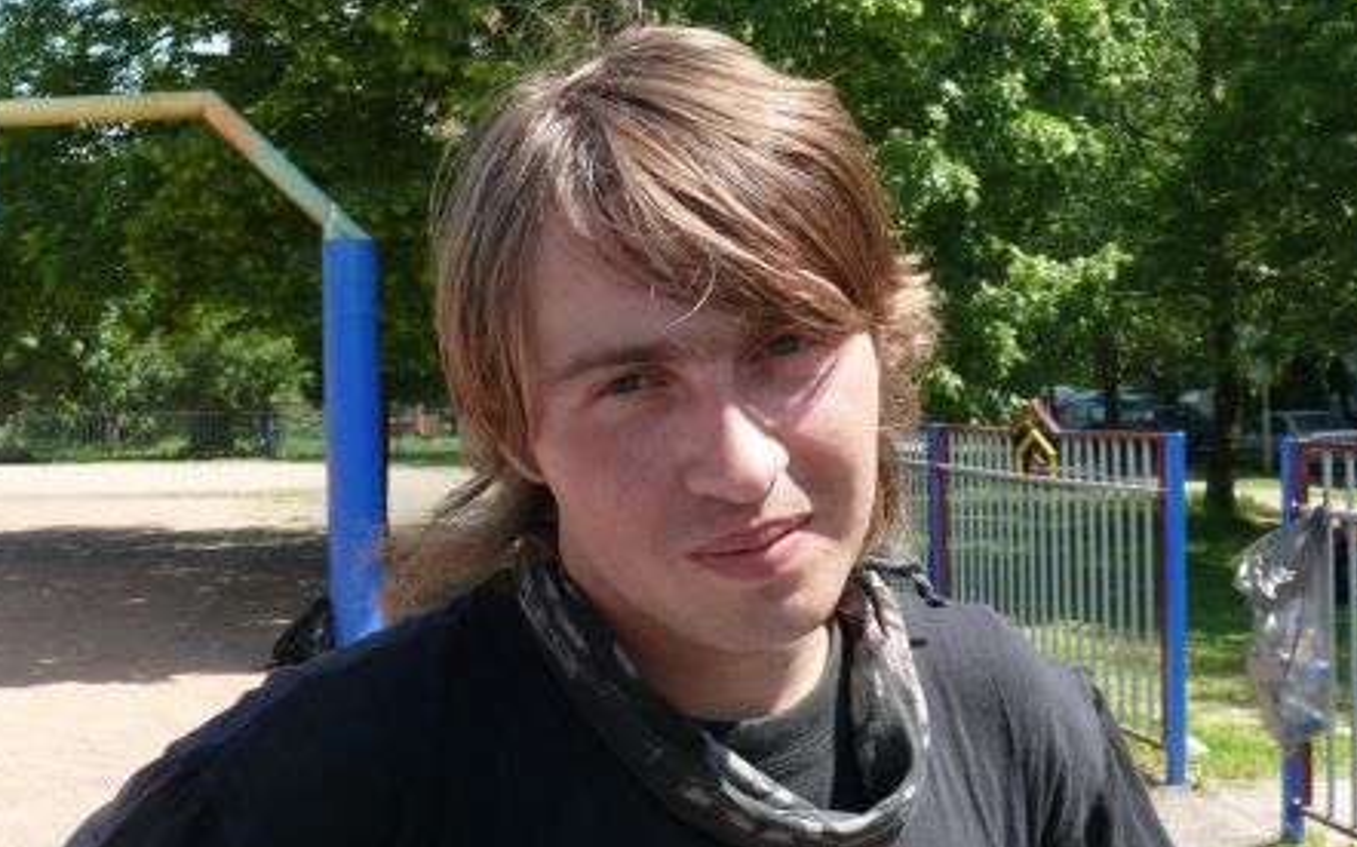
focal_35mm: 47
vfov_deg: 27.3
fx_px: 1738
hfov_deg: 42.7
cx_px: 691
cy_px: 341
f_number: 5
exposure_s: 1/250
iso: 100
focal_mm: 7.4
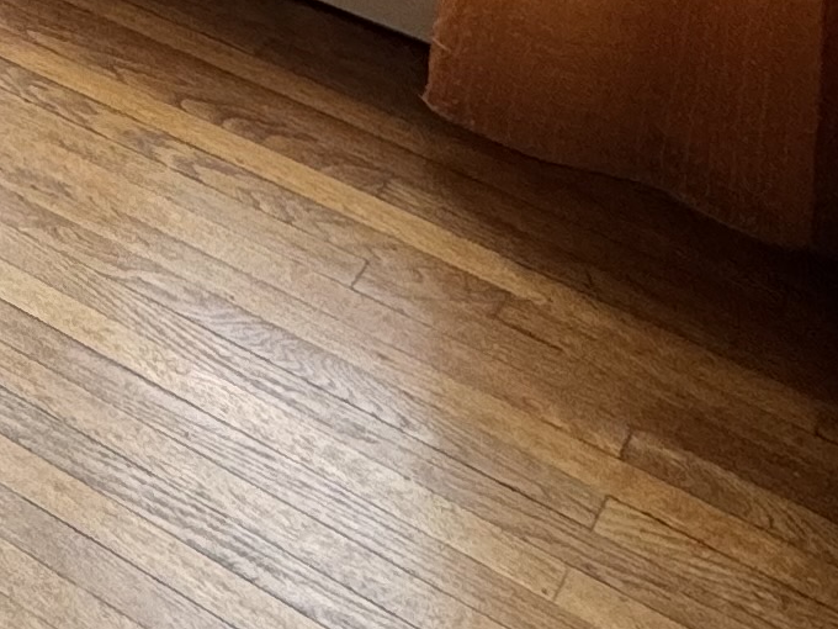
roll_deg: +0.8
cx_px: -1322
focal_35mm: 83
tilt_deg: -4.8
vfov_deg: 12.2
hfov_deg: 13.7
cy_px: -1071
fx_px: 2009
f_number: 2.2
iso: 40
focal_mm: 2.22
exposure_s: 1/208
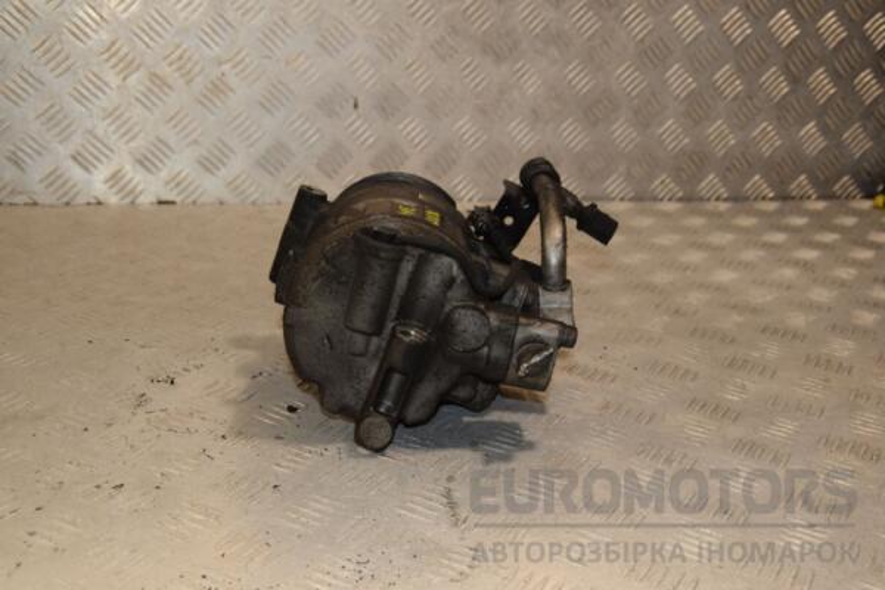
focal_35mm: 45
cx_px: 442
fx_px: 1106
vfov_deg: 29.9
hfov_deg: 43.6
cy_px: 295
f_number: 6.3
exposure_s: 1/200
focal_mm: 30
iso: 800
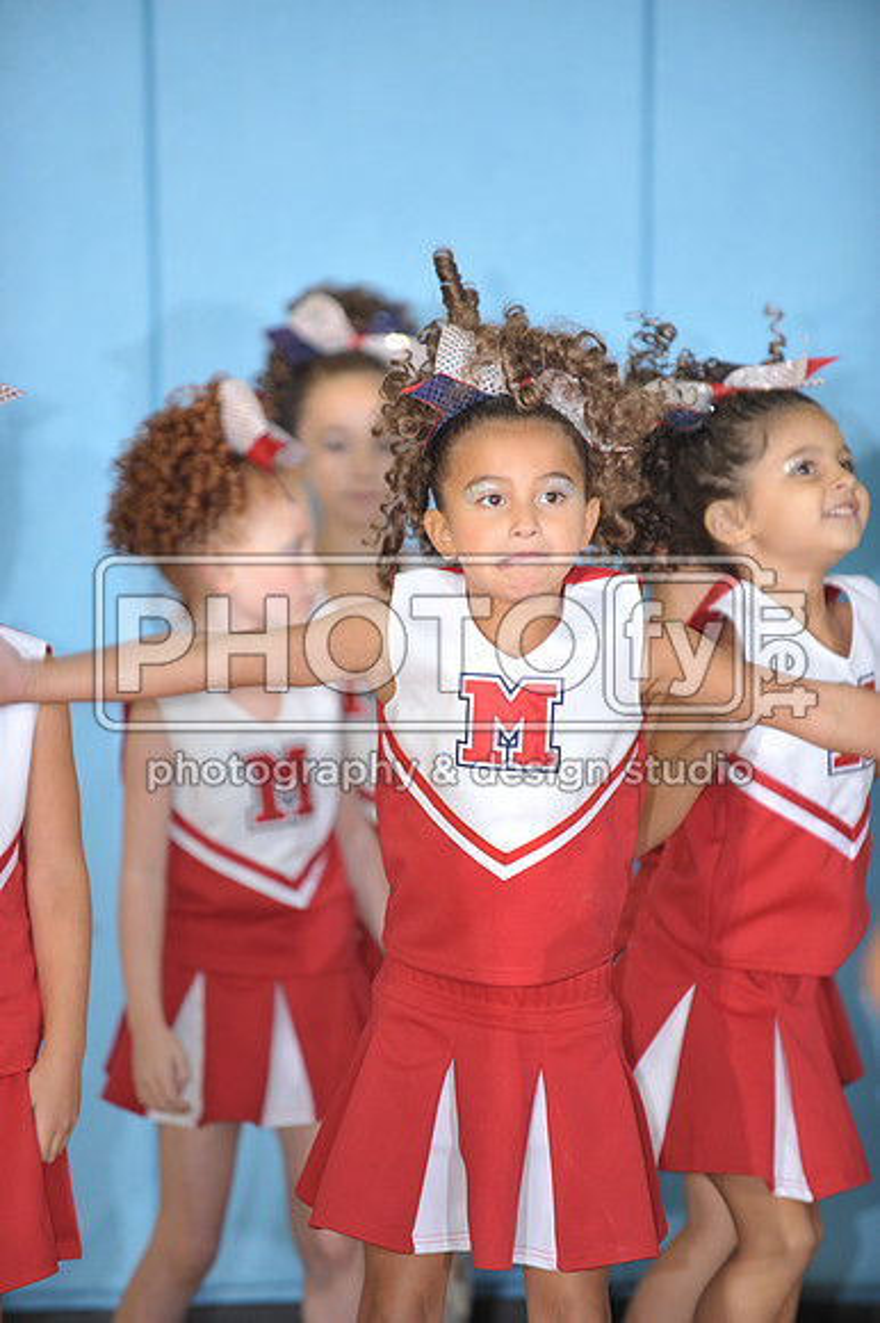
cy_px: 662
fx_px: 7342
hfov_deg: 6.9
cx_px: 440
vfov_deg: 10.3
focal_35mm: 200
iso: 500
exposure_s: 1/125
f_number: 2.8
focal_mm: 200
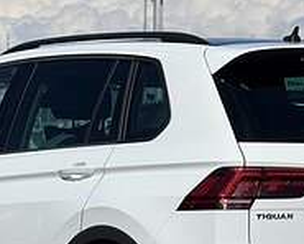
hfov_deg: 5.6
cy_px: 231
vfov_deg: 4.5
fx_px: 3113
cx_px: 159
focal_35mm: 346
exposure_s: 1/3344
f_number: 2.8
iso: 50
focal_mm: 15.66
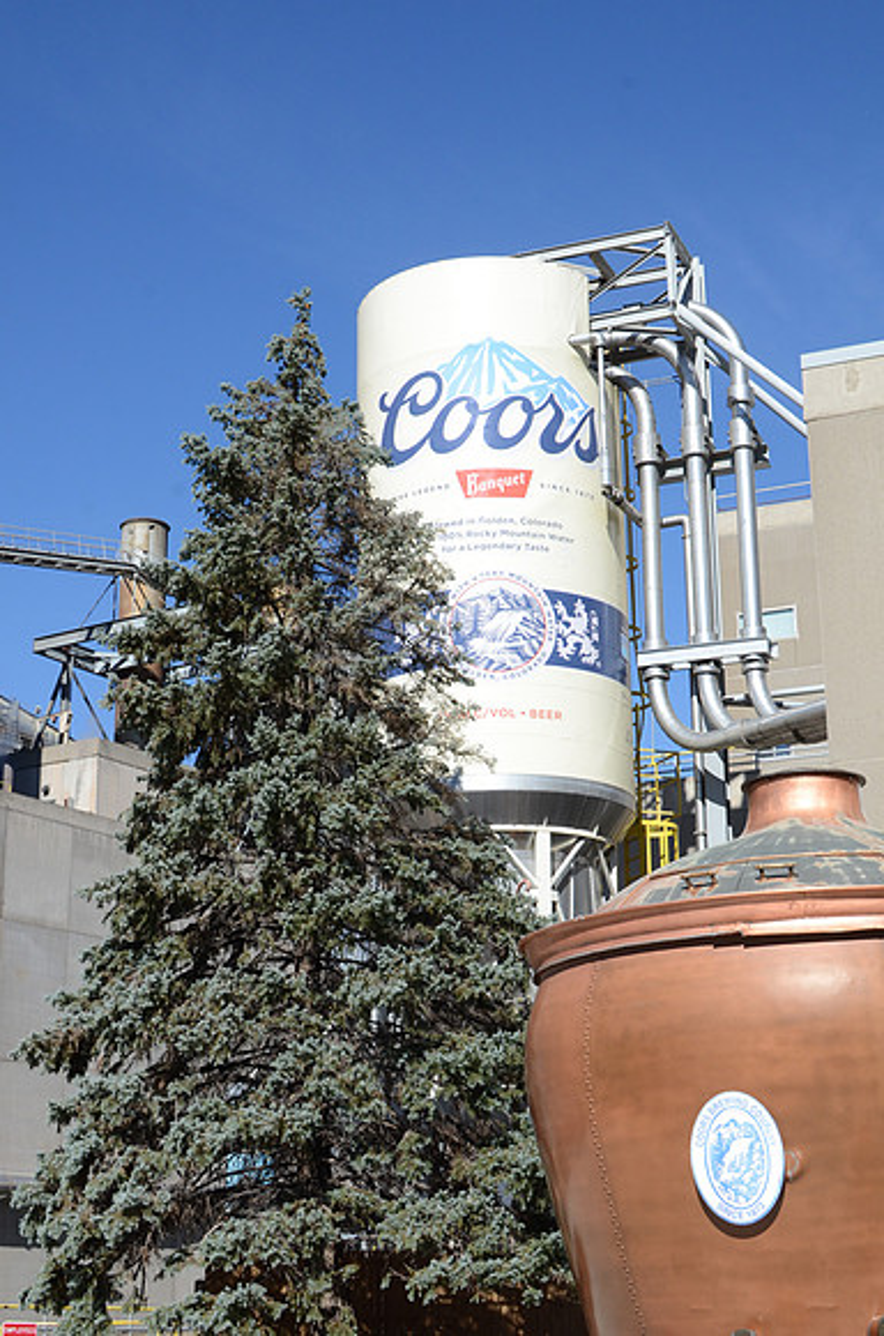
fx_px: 1943
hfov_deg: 25.6
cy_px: 668
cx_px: 442
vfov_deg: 37.9
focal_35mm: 52
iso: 400
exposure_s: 1/500
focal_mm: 35
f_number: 11
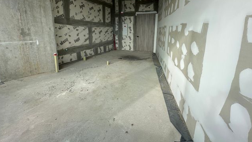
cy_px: 51
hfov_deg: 99.3
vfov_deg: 65.8
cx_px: 130
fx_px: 107
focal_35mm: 16
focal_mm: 2.22
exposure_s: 1/274
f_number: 2.2
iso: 40
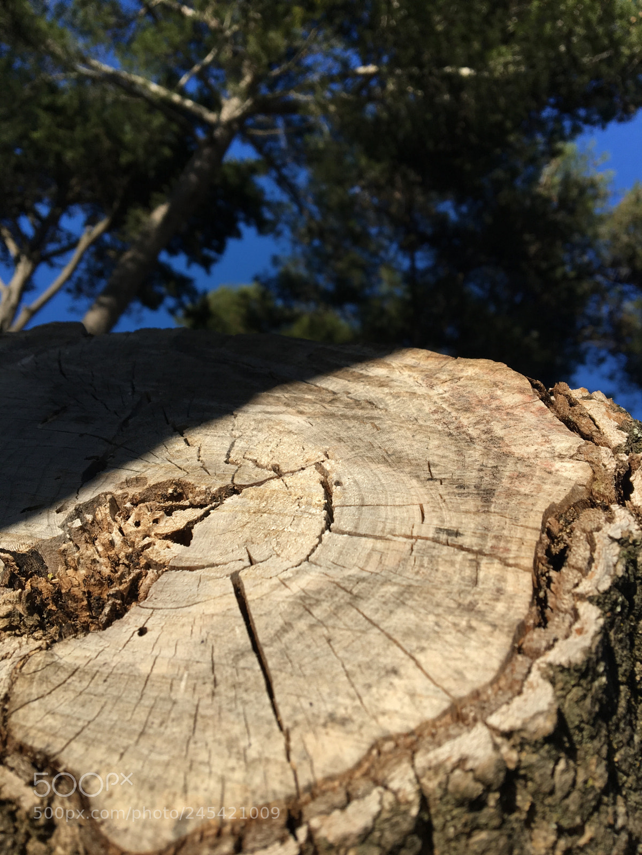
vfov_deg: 61.7
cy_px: 428
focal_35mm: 29
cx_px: 321
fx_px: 717
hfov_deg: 48.2
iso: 25
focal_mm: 4.15
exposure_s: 1/1282
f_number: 2.2
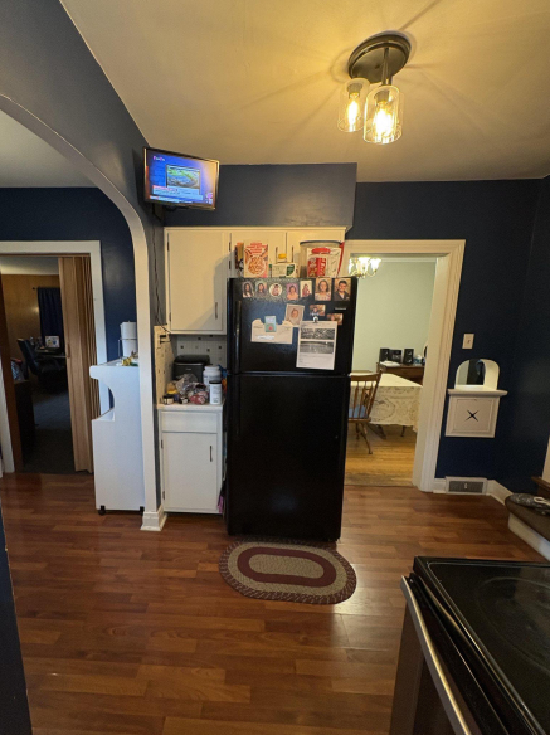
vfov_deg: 94.5
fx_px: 339
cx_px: 238
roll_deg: -0.5
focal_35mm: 16
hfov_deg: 77.6
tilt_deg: -8.6
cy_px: 383
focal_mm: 2.22
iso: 250
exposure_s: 1/60
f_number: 2.2
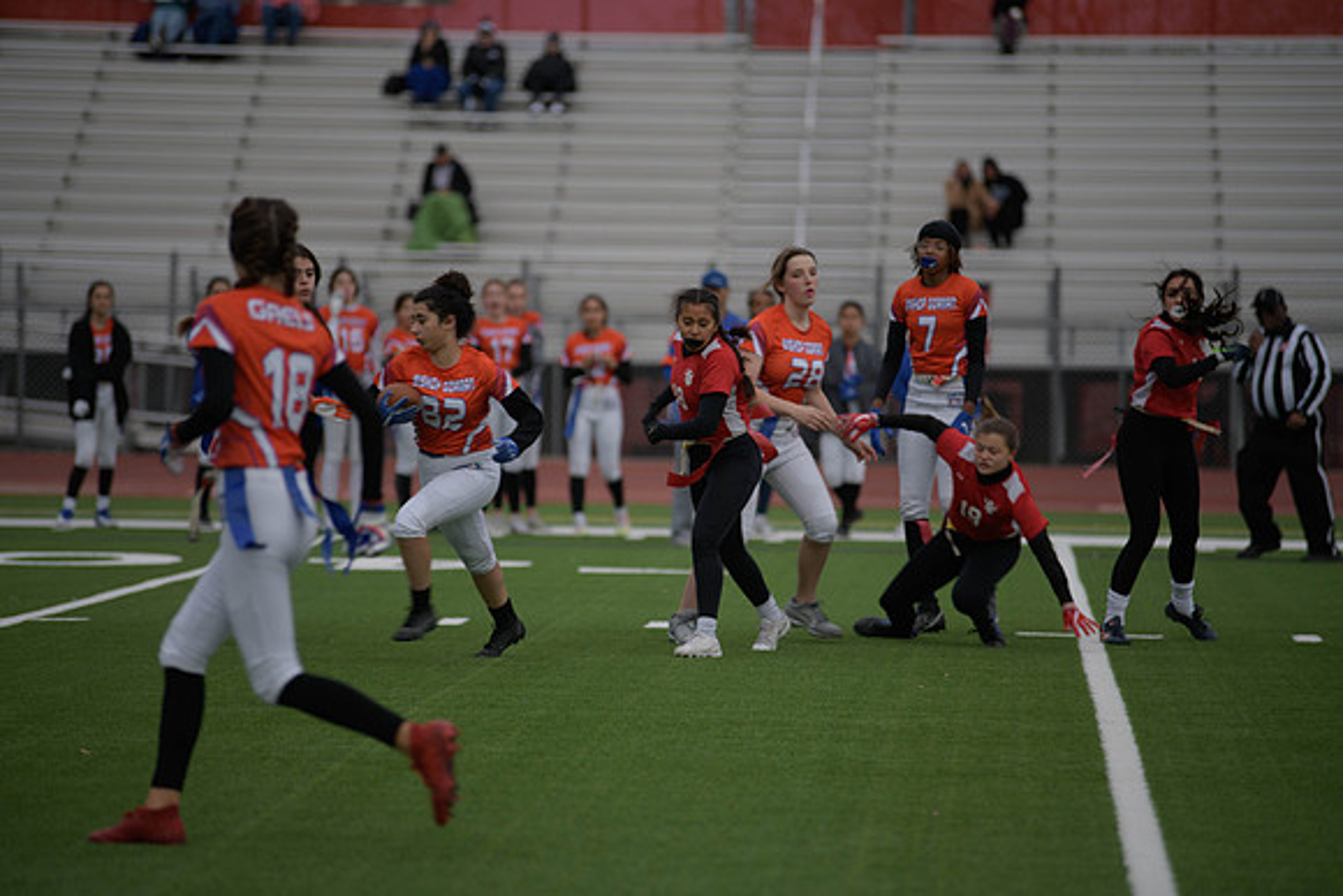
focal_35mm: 200
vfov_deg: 6.9
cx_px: 672
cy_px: 448
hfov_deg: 10.3
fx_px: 7463
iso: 80
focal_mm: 200
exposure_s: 1/200
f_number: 2.8
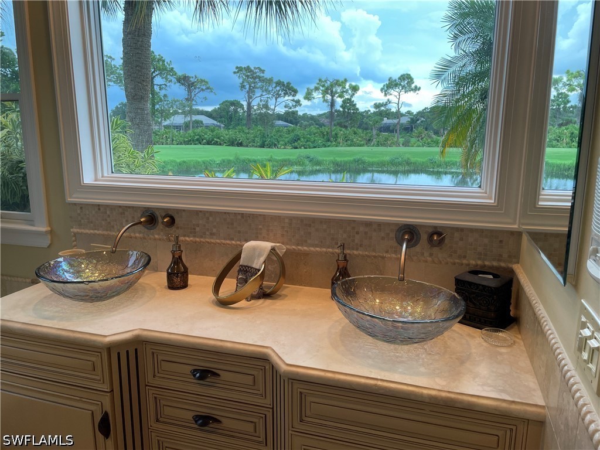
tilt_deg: -11.8
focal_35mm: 26
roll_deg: -0.2
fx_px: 451
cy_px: 225
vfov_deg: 53.1
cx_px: 300
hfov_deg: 67.3
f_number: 1.6
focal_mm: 4.2
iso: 32
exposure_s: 1/120
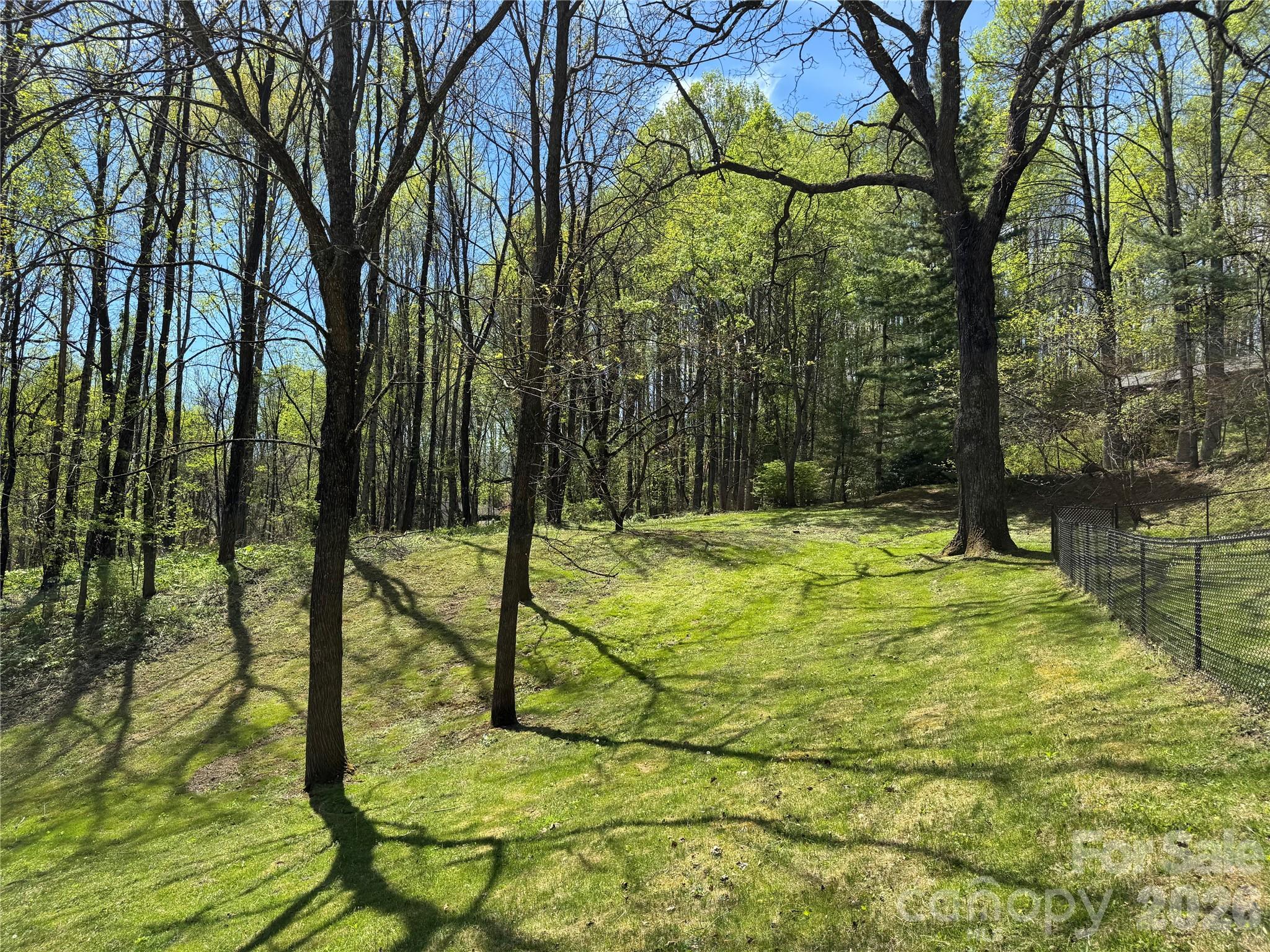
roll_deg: -3.3
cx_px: 635
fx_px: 881
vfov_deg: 56.8
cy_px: 476
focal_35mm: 24
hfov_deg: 71.6
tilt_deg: +4.2
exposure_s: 1/1923
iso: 80
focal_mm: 6.76
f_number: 1.78
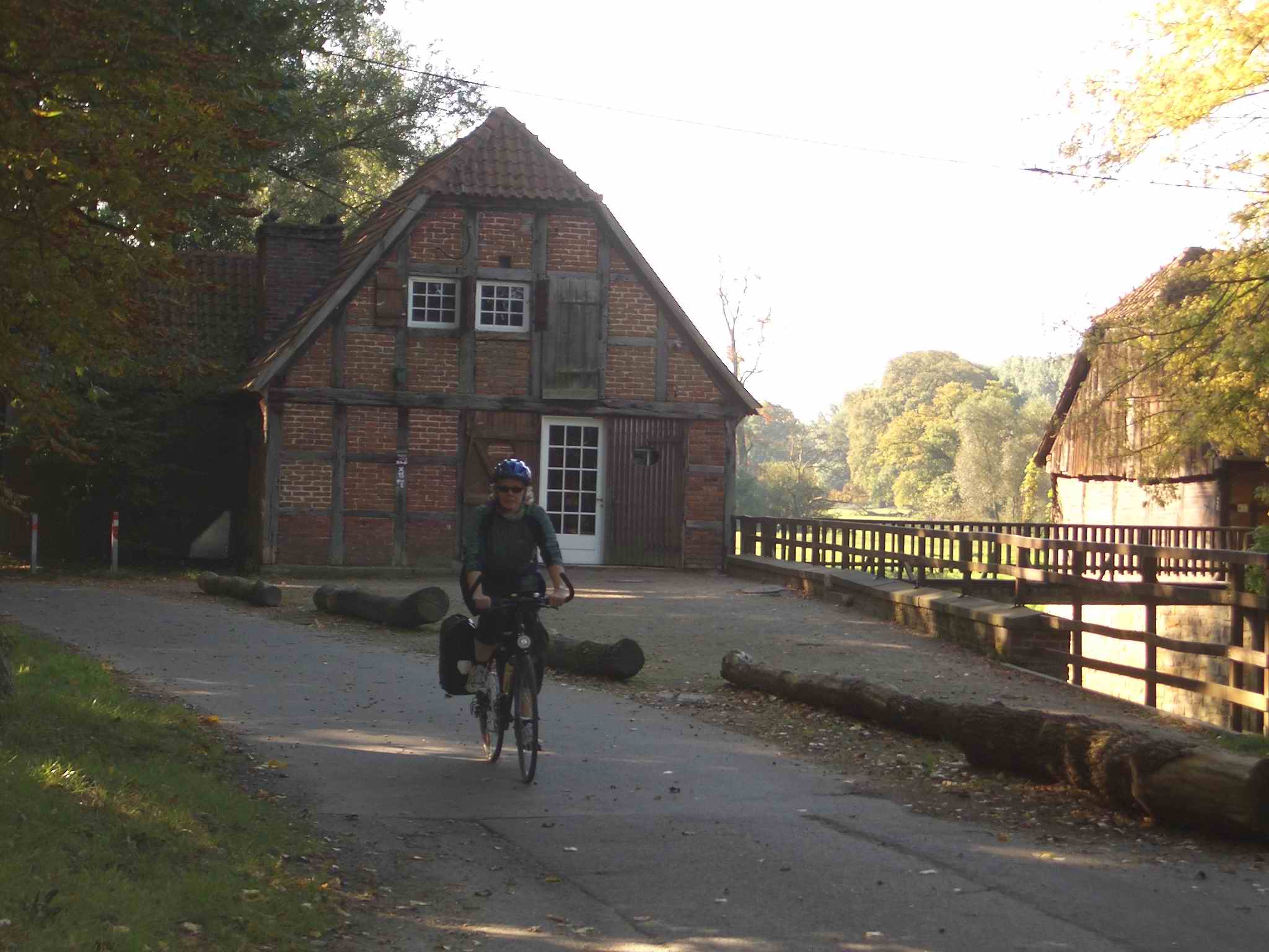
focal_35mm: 74
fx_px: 2713
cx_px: 634
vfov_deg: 19.9
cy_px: 476
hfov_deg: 26.3
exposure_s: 1/100
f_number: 3.9
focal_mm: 12.2
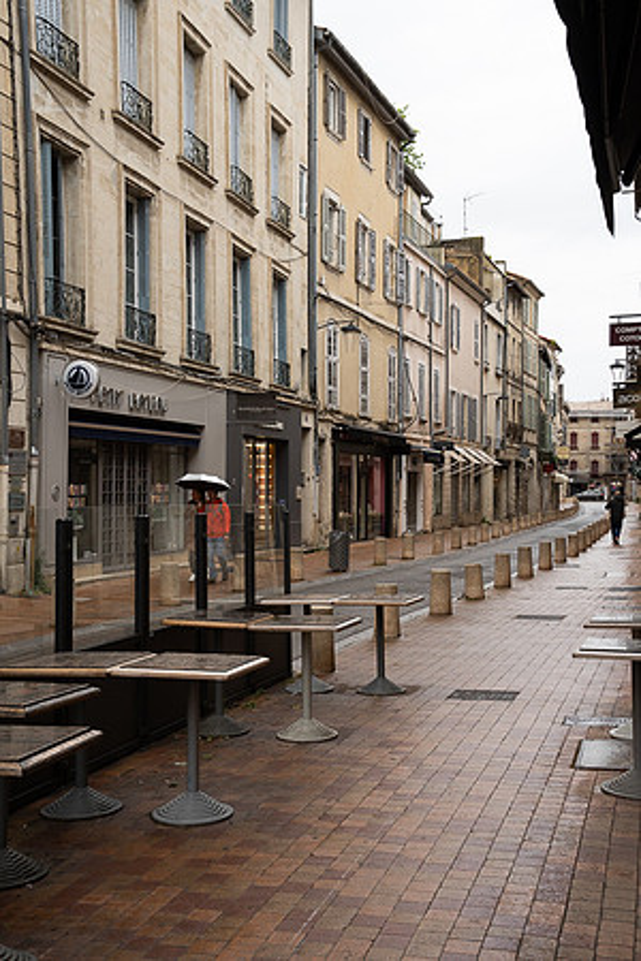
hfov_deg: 29.2
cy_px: 480
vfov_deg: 42.7
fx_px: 1228
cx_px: 320
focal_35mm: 46
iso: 800
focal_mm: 46
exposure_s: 1/160
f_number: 16
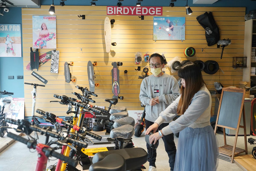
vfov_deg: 35.1
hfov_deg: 50.7
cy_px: 86
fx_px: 270
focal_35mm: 38
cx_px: 128
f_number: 4
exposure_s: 1/160
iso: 1600
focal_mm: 38
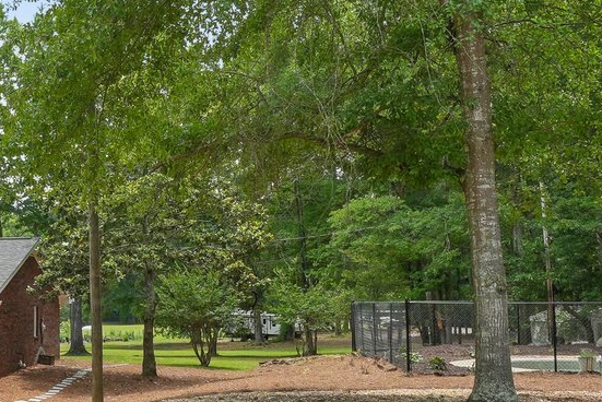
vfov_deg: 26.0
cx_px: 49
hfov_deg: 35.7
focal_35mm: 52
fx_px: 870
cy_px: 232
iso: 100
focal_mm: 14
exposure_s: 1/200
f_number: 8
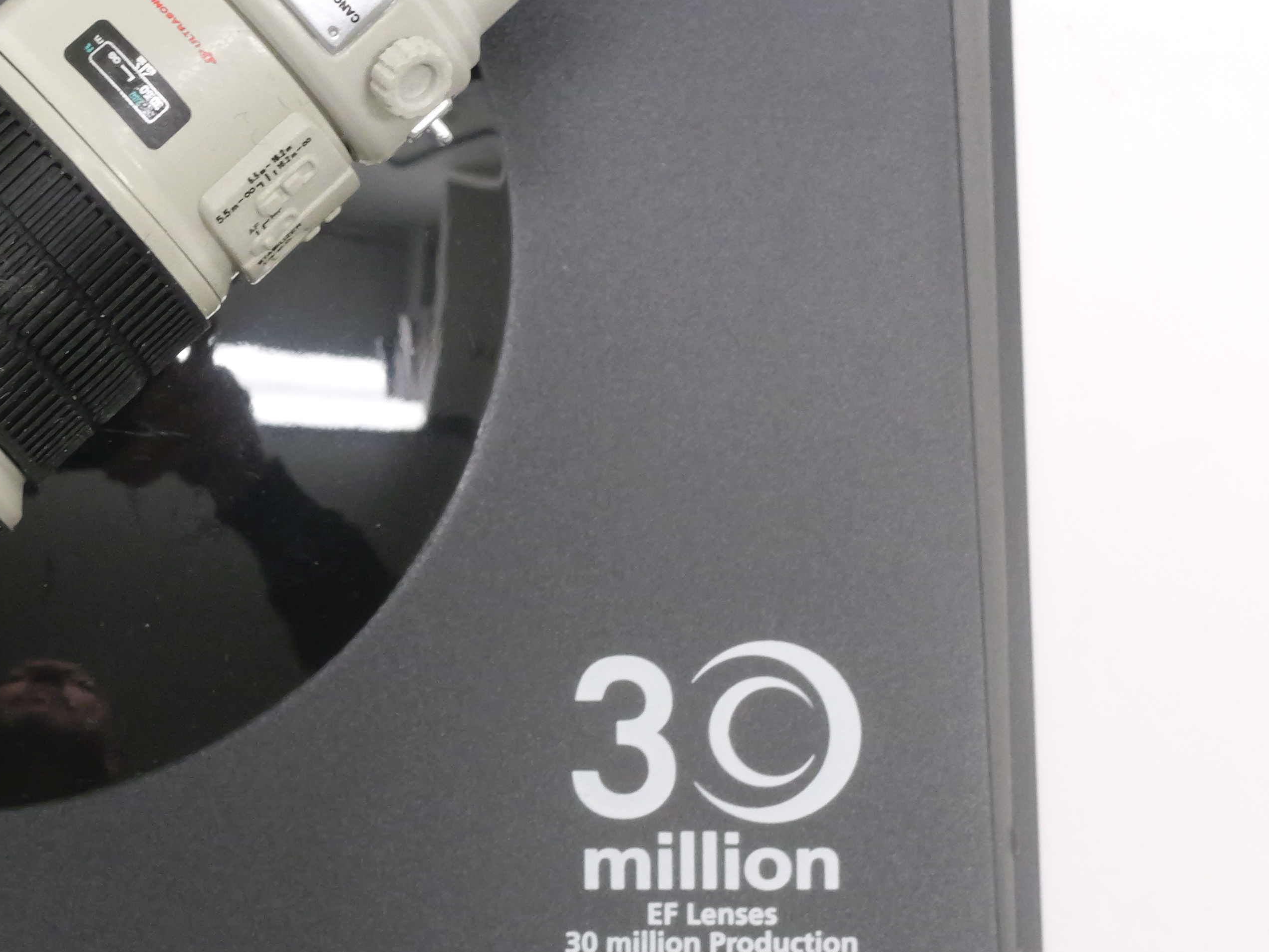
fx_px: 4988
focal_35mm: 136
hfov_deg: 14.4
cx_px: 259
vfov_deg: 10.9
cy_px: 207
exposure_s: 1/50
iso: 2500
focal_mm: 30
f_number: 8
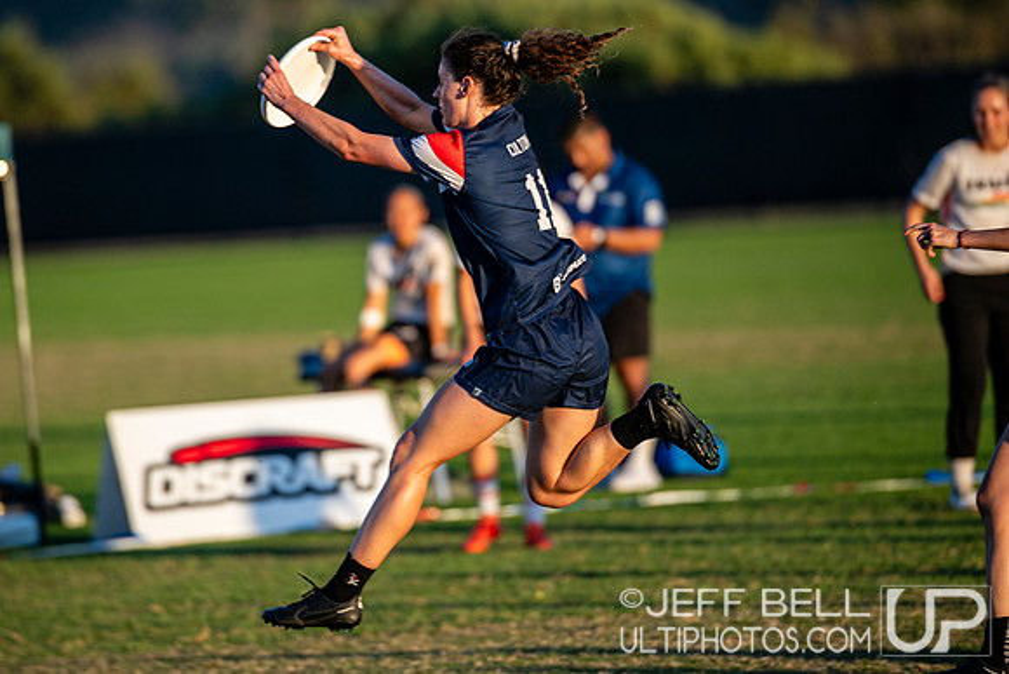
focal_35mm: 395
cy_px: 235
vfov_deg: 3.5
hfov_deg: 5.2
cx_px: 422
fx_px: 11061
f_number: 3.2
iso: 200
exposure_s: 1/1250
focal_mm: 300
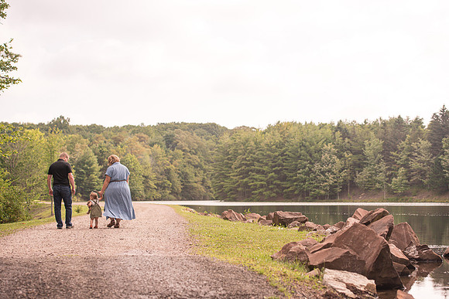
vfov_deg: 18.8
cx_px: 229
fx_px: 905
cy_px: 149
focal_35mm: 73
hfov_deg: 27.9
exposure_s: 1/3200
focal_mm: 70
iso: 400
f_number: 4
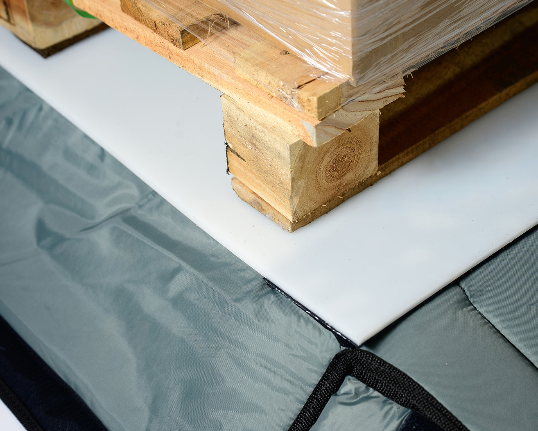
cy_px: 217
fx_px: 1146
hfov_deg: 26.4
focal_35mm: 72
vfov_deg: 21.3
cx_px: 319
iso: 200
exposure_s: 1/200
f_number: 5.6
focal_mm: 63
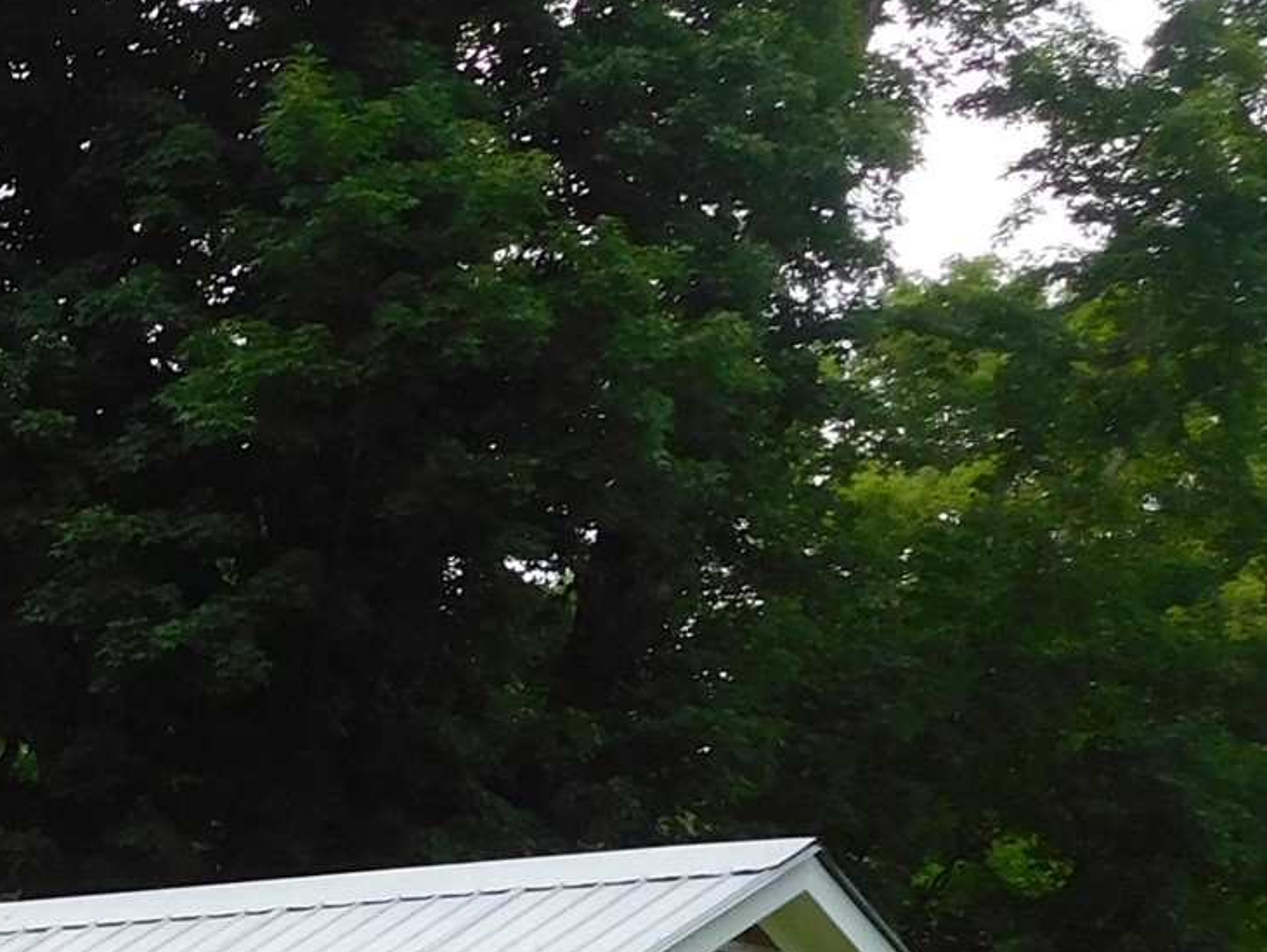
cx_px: -1128
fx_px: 6921
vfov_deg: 7.7
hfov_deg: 9.8
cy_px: 1347
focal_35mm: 189
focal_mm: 8
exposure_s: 1/400
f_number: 3.7
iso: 125
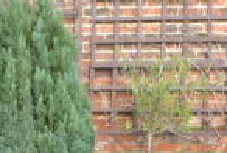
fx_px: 765
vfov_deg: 11.0
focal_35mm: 121
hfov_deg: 16.6
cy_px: 218
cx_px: 9
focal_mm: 18
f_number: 5.6
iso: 400
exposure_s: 1/125
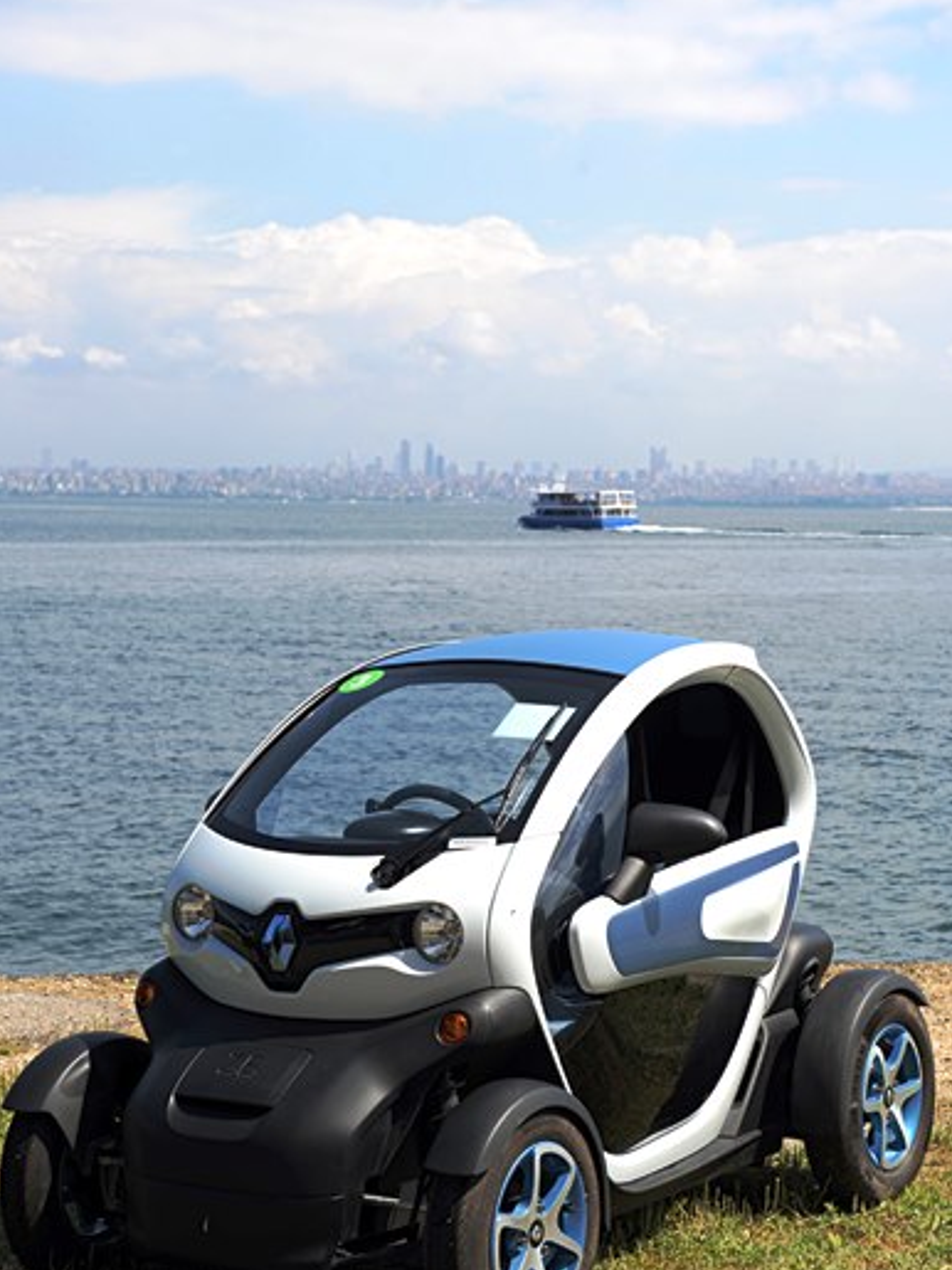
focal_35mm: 74
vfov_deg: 26.3
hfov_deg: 19.9
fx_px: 2715
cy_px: 772
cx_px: 439
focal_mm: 62
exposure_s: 1/250
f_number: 8
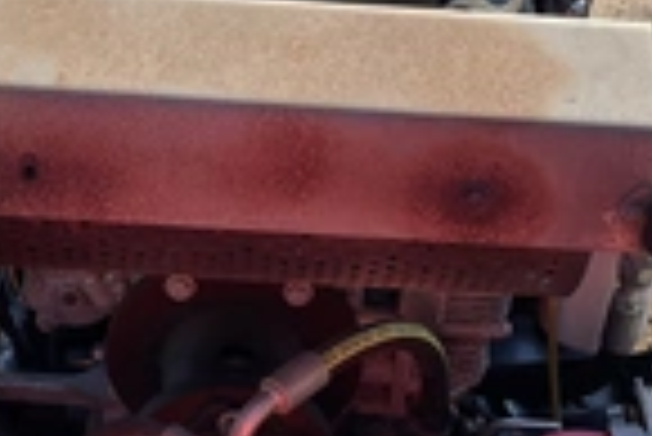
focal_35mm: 83
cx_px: 288
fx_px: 1505
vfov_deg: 16.4
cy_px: 315
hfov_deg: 24.4
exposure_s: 1/568
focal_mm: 3
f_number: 1.8
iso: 25
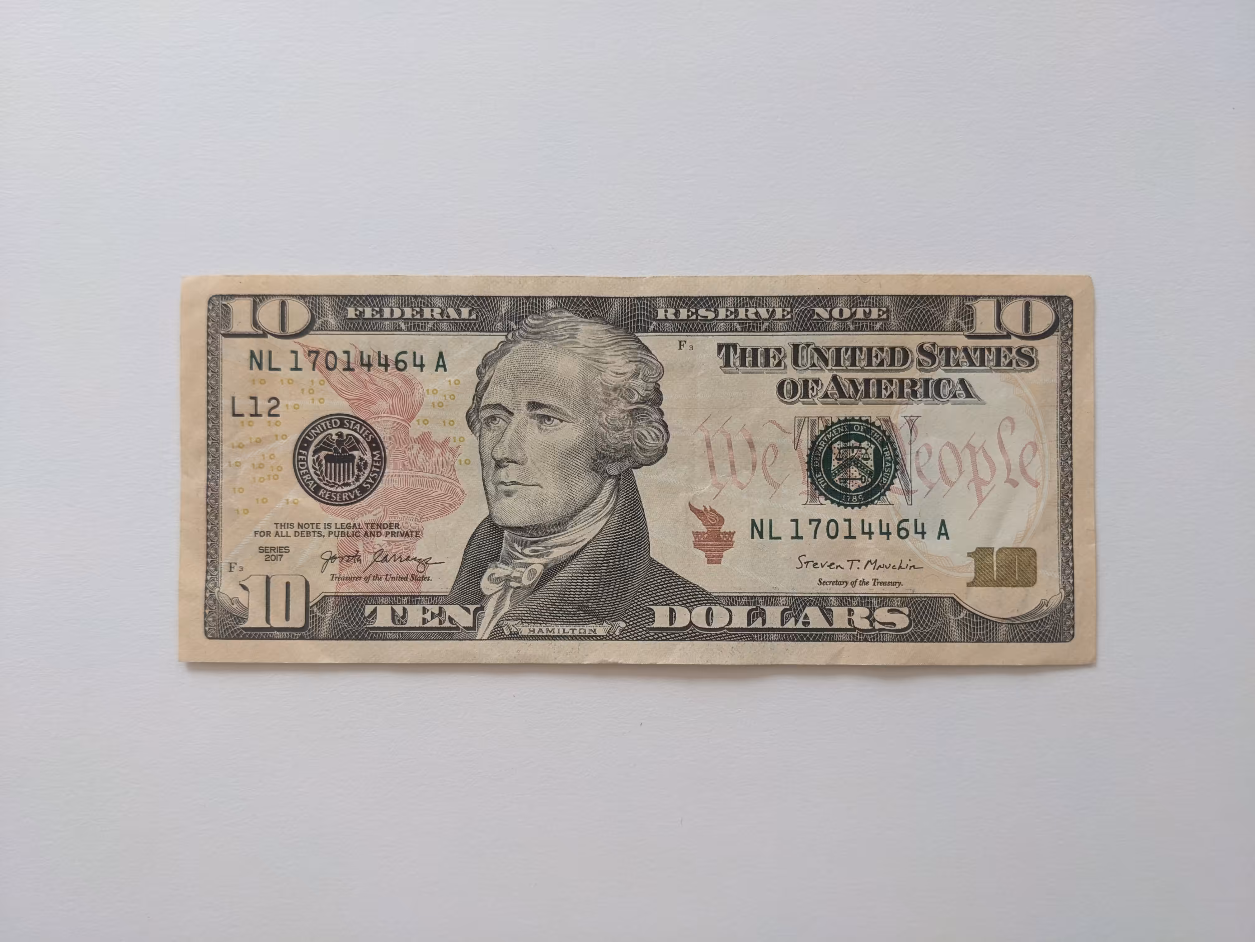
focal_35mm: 27
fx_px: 979
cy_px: 471
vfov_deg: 51.4
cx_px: 628
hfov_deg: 65.3
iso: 59
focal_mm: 4.38
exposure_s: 1/124
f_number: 1.73
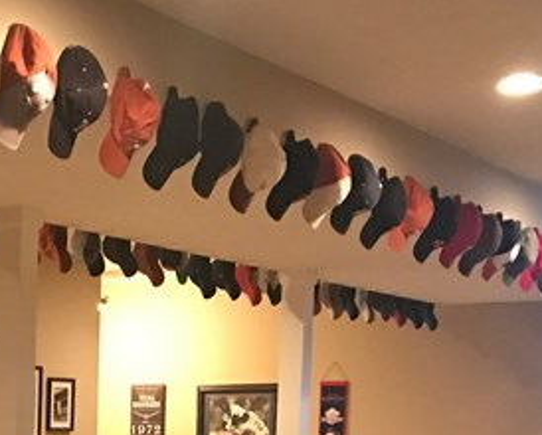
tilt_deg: -5.7
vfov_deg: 14.2
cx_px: -111
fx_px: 1639
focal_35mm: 102
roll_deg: -0.7
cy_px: 647
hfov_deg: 17.9
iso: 80
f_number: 1.8
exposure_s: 1/5
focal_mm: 3.99
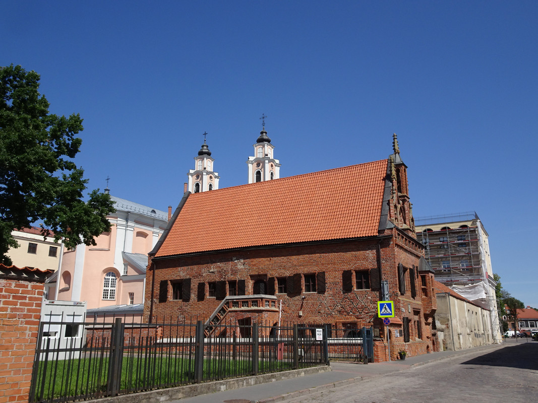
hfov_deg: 61.7
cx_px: 269
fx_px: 451
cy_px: 202
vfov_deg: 48.2
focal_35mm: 29
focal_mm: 4.92
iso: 80
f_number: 3.5
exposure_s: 1/1000
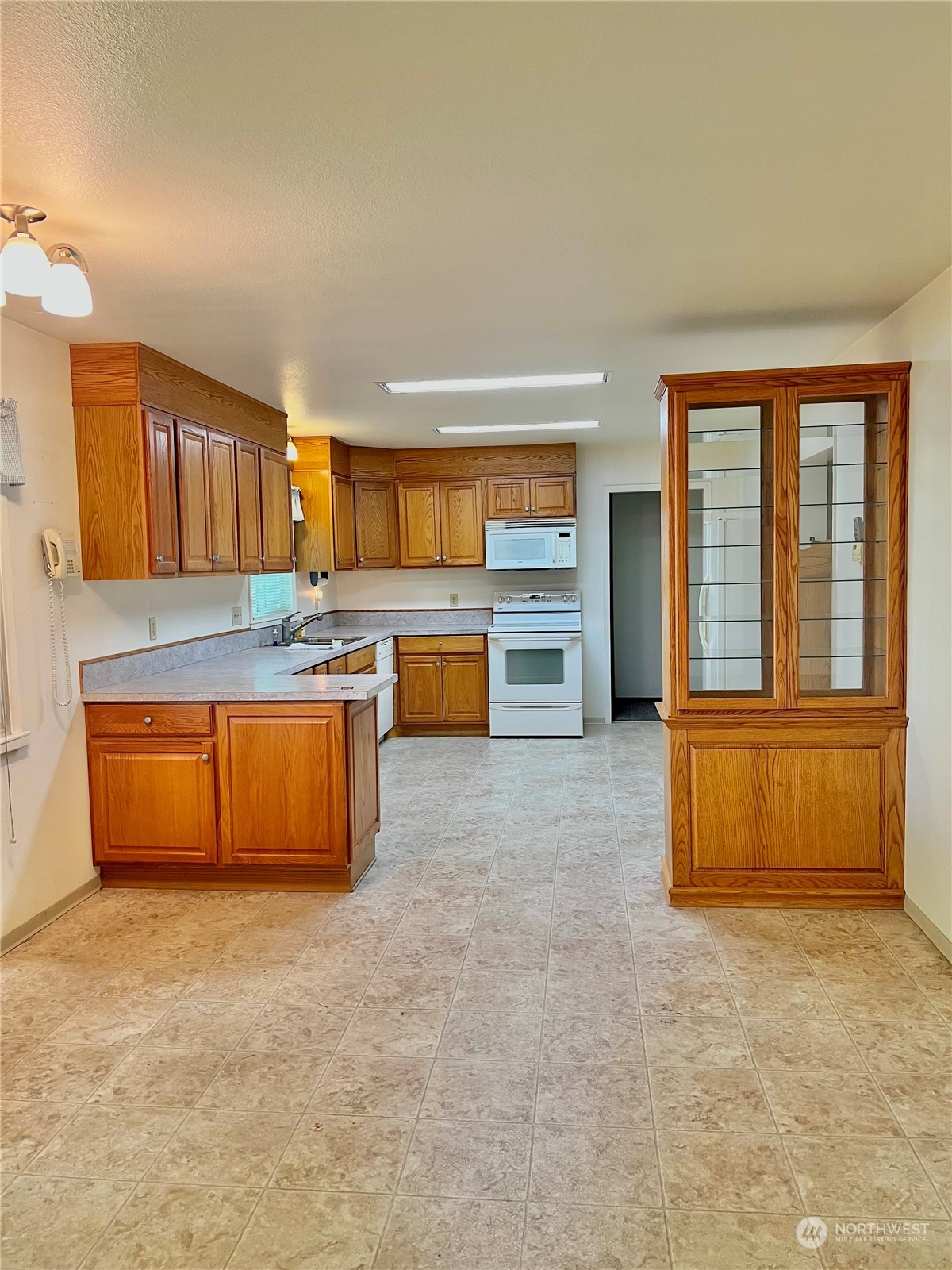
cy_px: 635
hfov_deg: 53.1
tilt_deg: -5.5
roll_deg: +0.4
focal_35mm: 26
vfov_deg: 67.3
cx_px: 476
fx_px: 953
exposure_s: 1/60
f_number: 1.5
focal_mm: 5.7
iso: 160
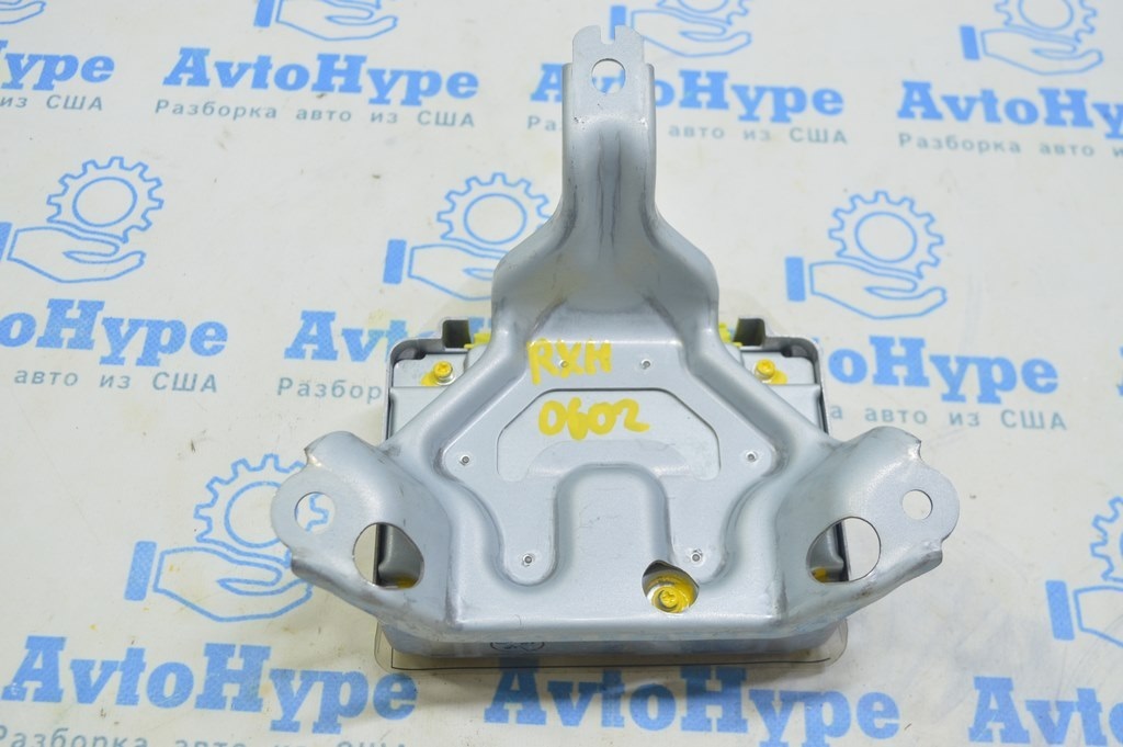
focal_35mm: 40
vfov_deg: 33.0
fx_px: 1262
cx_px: 562
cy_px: 374
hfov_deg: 48.0
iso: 400
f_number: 5.6
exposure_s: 1/20
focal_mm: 27
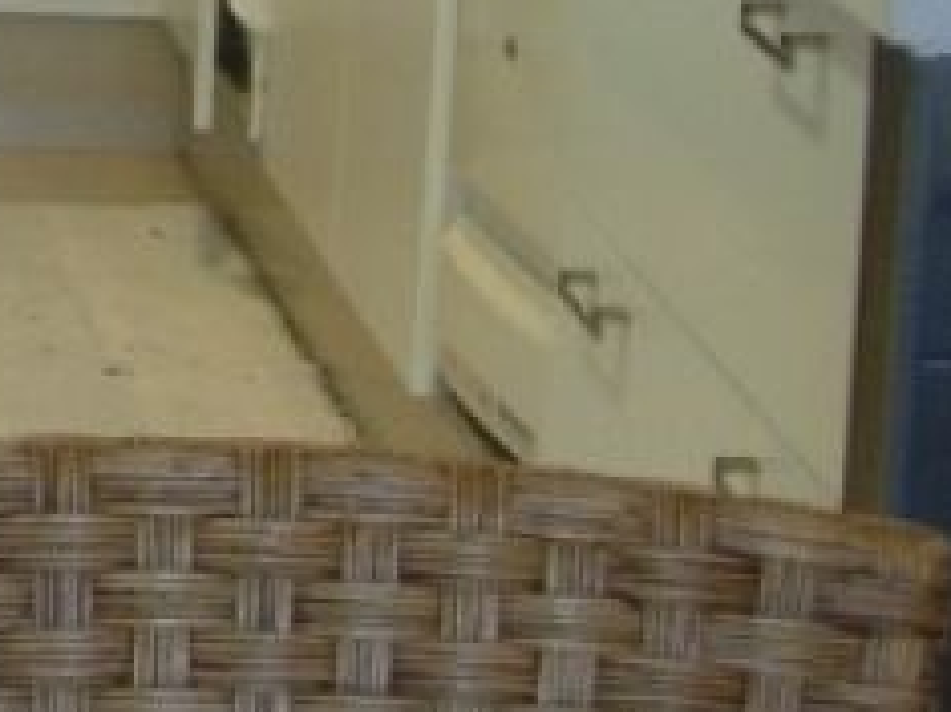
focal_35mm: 207
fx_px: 5684
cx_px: -838
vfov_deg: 6.8
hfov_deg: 9.1
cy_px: -878
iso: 64
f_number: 2.8
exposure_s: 1/25.3
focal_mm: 7.8
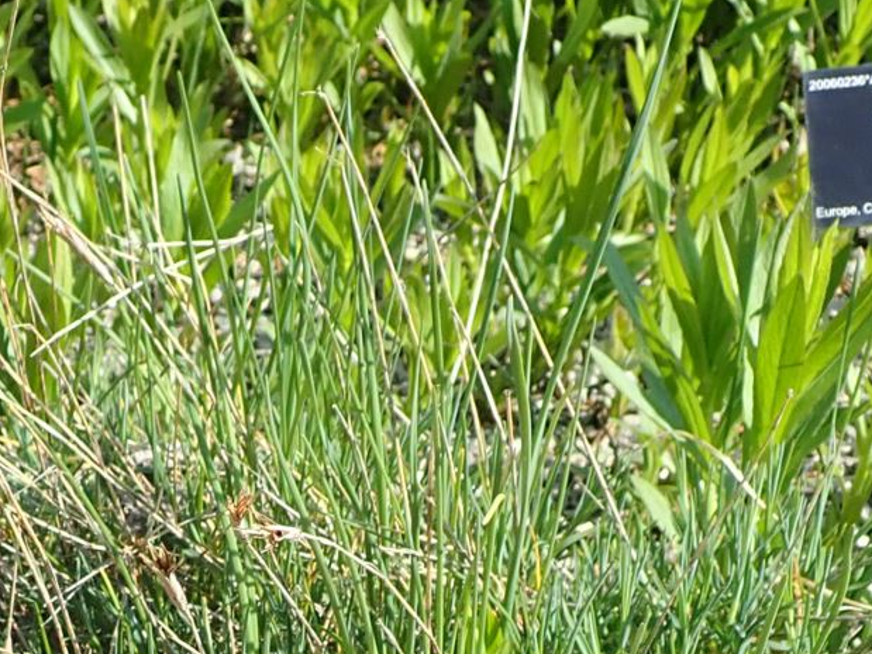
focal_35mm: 97
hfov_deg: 19.8
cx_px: 56
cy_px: 825
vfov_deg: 14.6
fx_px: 2443
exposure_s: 1/640
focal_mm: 5.5
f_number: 3.2
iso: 100
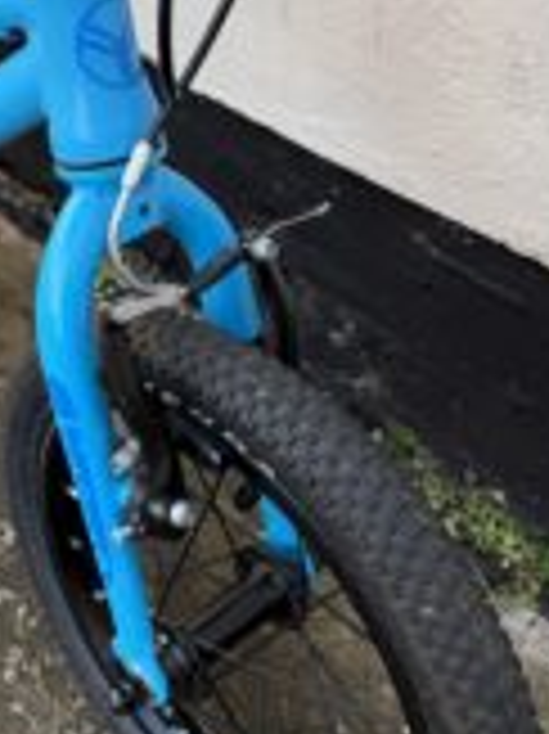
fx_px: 1122
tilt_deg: -40.9
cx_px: -4
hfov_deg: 26.0
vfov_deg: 35.7
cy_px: 230
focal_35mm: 53
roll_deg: +9.7
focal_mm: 6.76
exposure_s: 1/121
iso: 64
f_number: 1.78
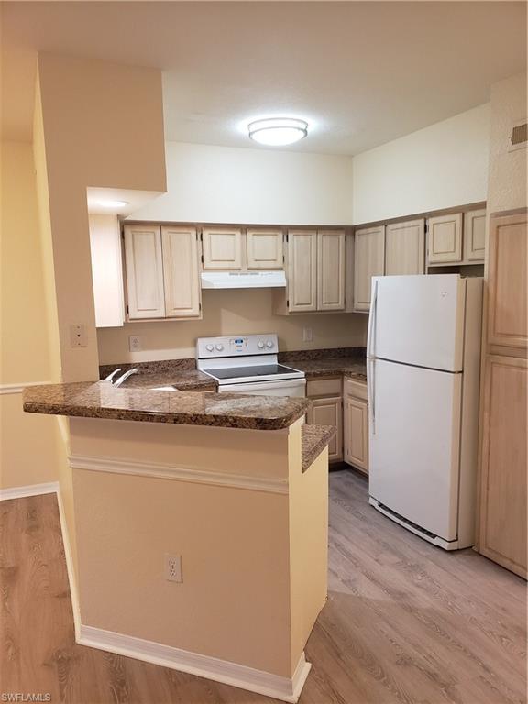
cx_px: 264
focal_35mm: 26
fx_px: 529
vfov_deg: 67.3
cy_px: 352
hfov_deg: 53.1
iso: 320
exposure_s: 1/40
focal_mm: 4.3
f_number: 2.4
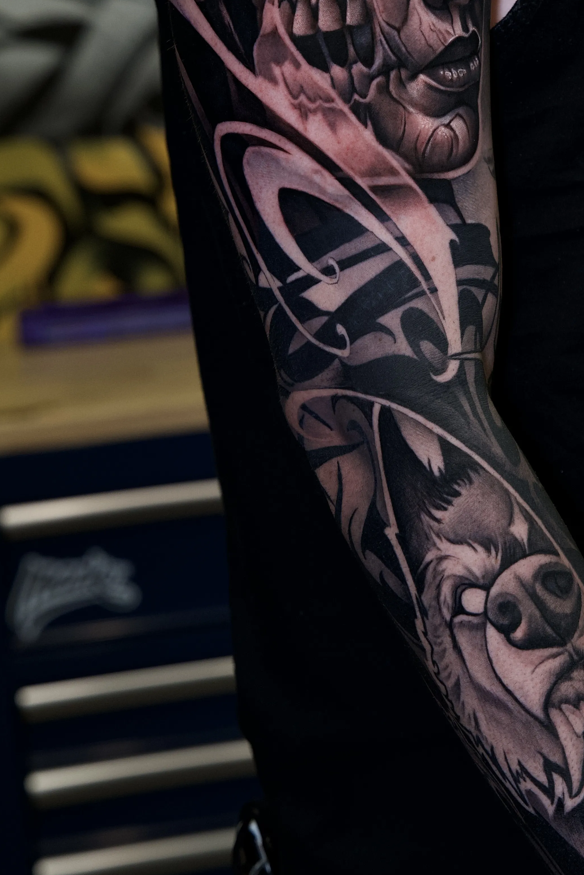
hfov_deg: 12.3
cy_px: 276
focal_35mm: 111
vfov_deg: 18.4
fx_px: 2697
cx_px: 466
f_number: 4
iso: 1000
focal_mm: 57.5
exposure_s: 1/100
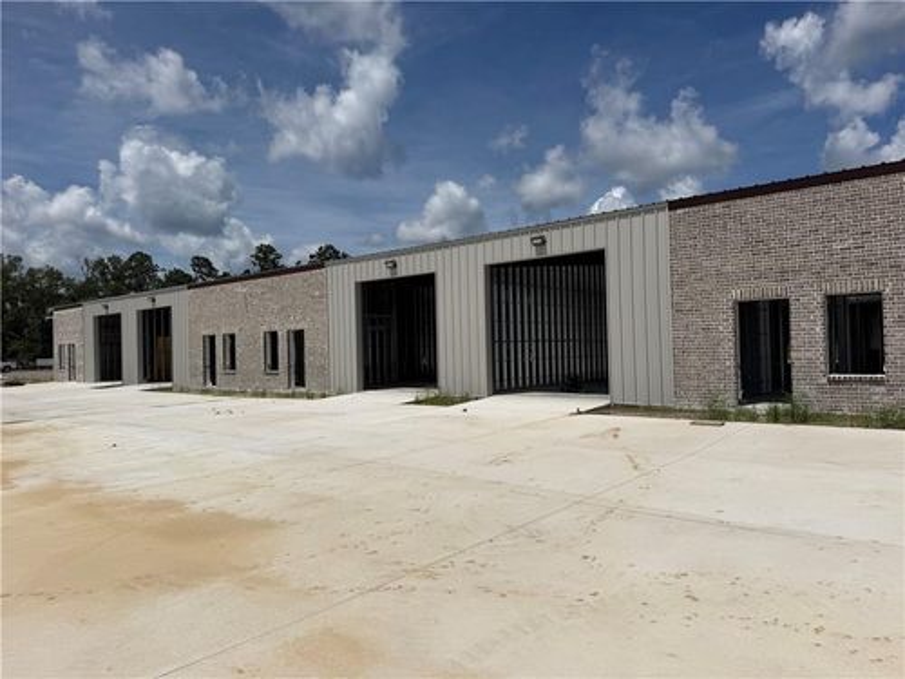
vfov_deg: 56.8
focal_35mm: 24
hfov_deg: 71.6
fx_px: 627
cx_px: 452
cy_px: 340
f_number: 1.78
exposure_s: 1/14286
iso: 80
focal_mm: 6.76
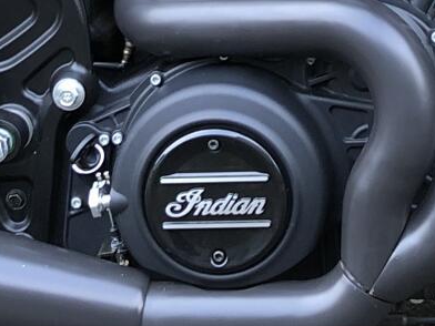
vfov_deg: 9.5
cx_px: 378
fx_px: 1797
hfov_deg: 13.7
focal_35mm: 143
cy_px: -376
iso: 25
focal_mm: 4
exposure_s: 1/40
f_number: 1.8
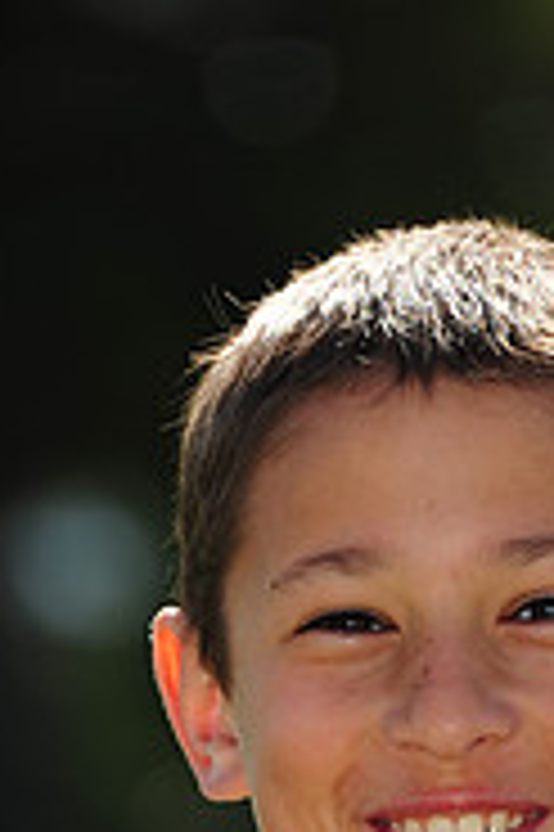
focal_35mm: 627
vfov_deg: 3.3
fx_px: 14499
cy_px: 1264
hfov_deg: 2.2
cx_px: 405
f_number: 4.5
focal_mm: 200
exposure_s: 1/800
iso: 200
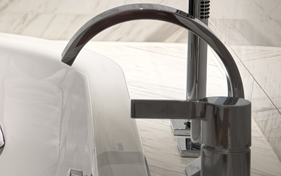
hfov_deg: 12.6
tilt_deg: -4.5
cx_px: -141
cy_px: -57
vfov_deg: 8.2
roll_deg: +0.3
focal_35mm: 158
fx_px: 1210
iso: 100
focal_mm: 6.76
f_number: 1.78
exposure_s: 1/80
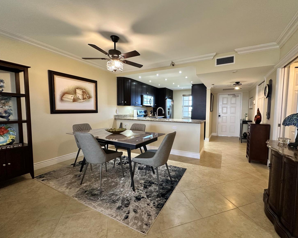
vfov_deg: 84.0
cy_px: 119
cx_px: 161
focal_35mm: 15
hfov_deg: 96.6
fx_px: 132
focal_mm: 2.22
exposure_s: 1/60
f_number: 2.2
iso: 250
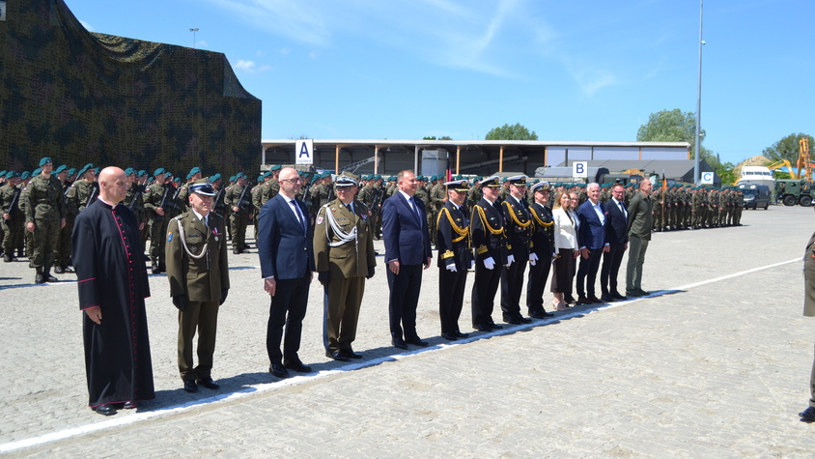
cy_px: 197
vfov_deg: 33.7
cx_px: 411
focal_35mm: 35
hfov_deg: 56.6
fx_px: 756
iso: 400
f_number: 5.6
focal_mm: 22
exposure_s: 1/1600
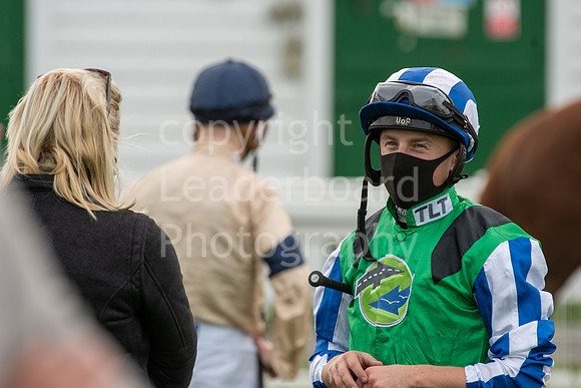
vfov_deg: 1.8
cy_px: 194
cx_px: 290
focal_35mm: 750
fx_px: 12106
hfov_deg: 2.7
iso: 1000
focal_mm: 500
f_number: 8
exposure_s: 1/800
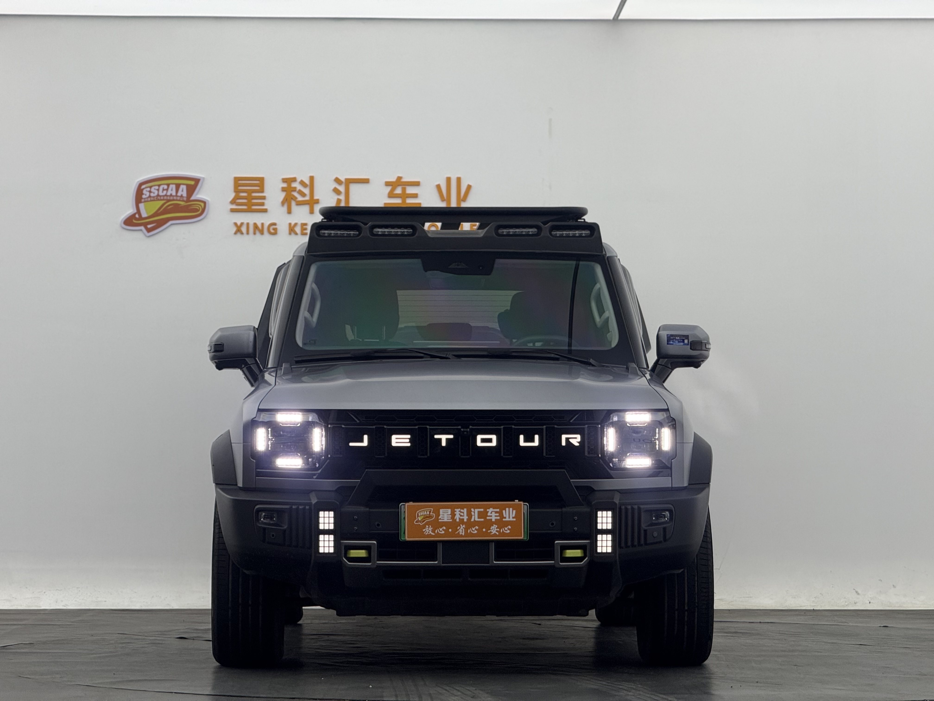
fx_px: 3238
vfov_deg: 12.3
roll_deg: -0.2
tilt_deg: +1.9
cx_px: 467
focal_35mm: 120
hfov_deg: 16.4
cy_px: 350
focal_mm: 15.66
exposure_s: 1/100
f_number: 2.8
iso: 50
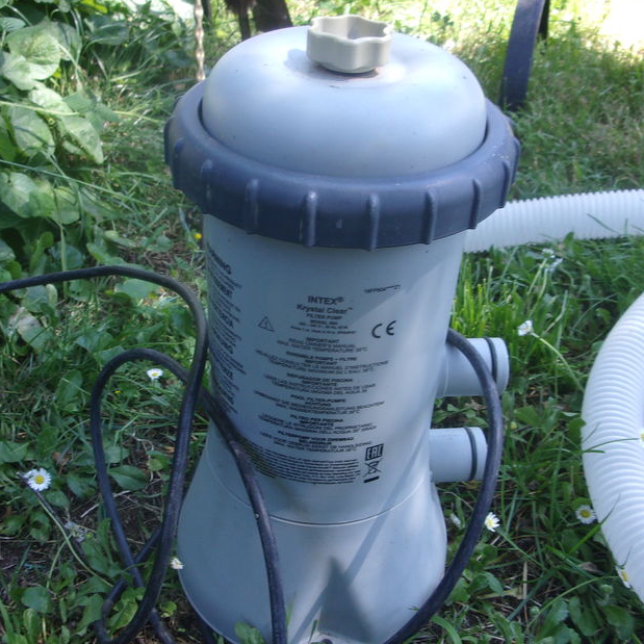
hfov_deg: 41.9
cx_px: 315
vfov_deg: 41.7
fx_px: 842
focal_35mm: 40
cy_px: 377
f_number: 3.9
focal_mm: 5.1
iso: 80
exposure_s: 1/56
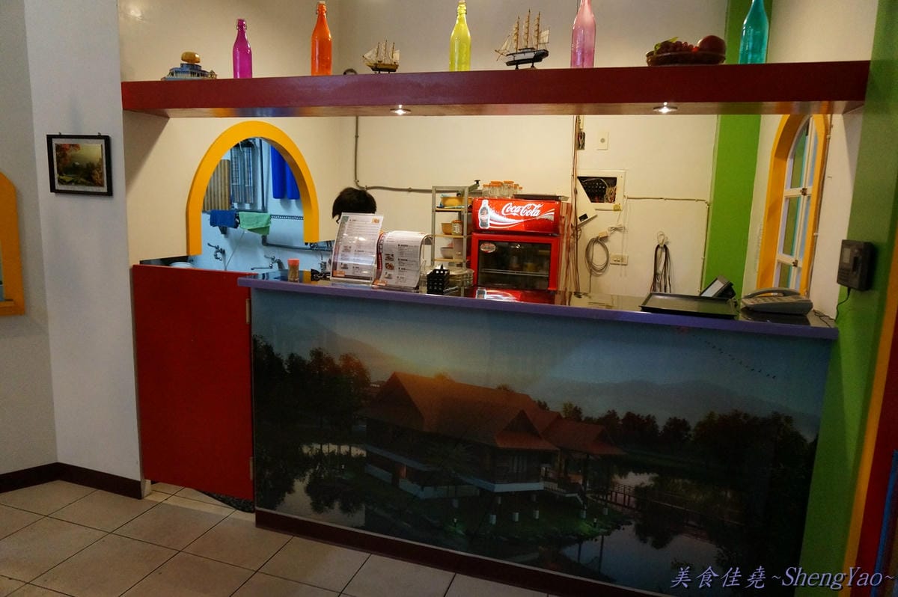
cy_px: 298
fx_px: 598
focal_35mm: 24
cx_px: 449
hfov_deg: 73.8
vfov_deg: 53.1
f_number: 4
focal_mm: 16
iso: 3200
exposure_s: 1/160
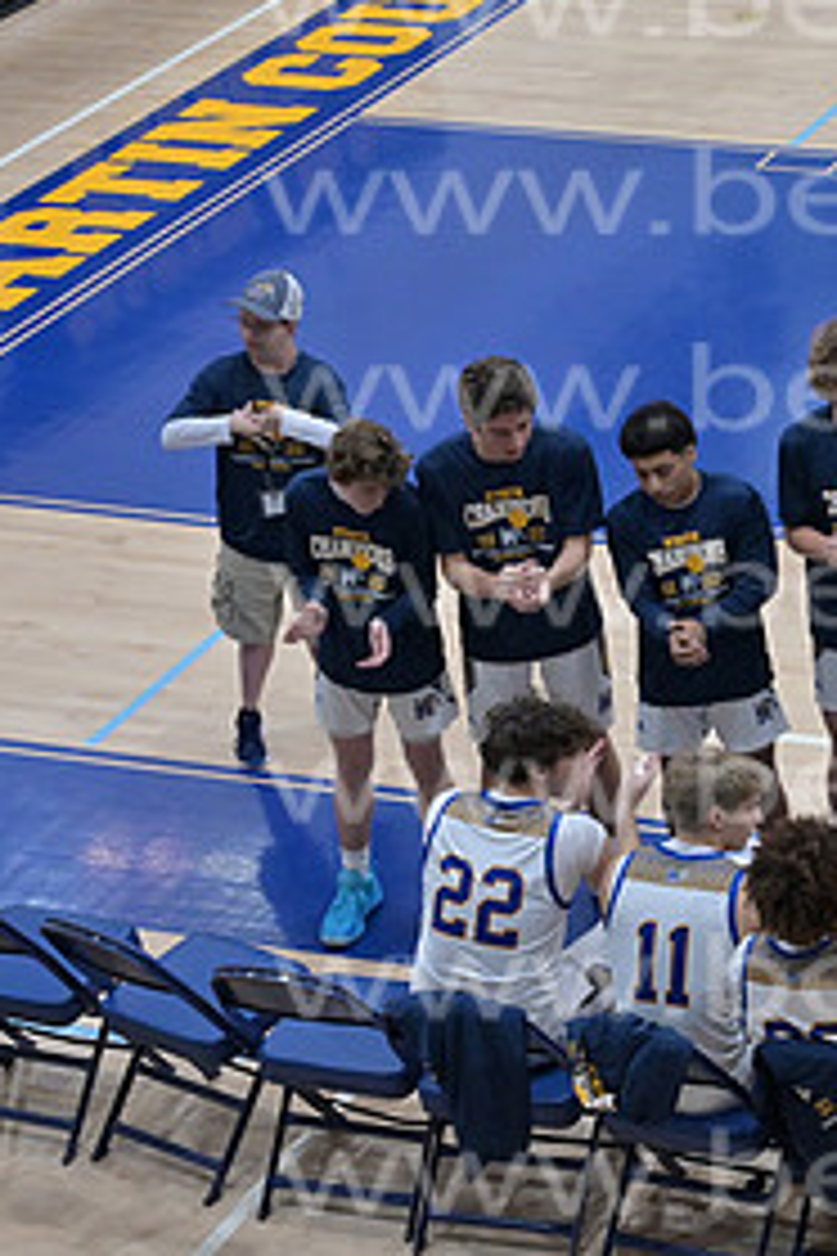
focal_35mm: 104
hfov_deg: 12.5
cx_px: 1292
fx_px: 3627
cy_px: 693
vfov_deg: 19.6
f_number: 4
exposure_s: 1/400
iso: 3600
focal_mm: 50
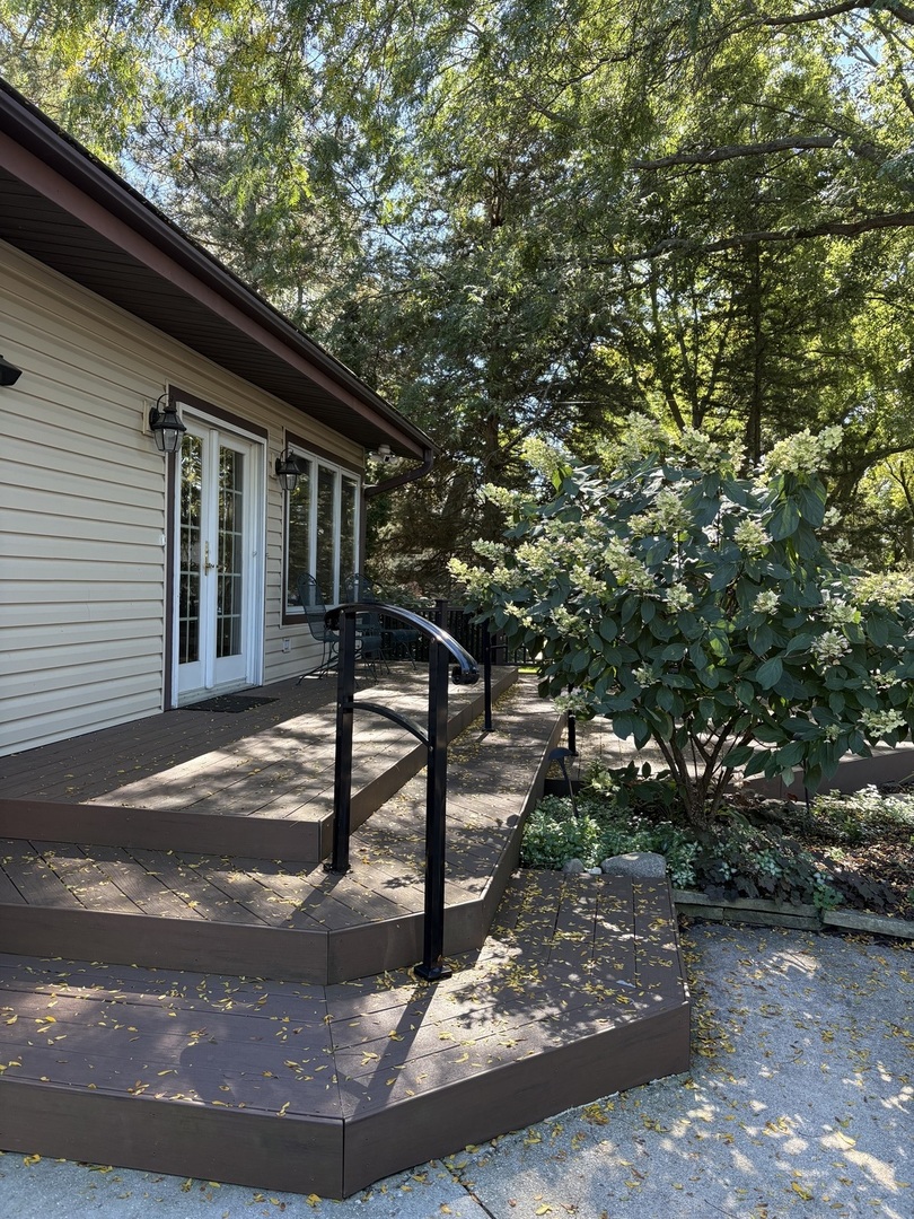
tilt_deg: -0.8
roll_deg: -1.3
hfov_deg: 53.1
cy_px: 610
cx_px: 457
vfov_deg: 67.3
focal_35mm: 26
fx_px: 915
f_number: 1.6
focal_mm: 5.96
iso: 64
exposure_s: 1/227
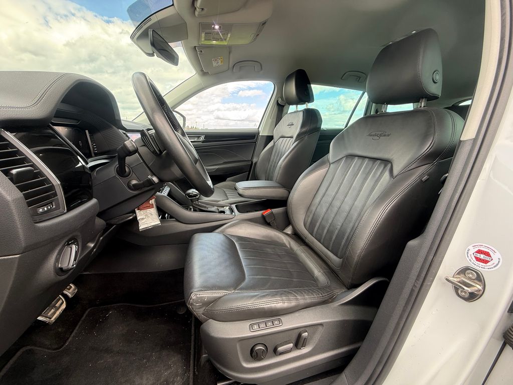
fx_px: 207
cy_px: 192
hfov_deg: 102.1
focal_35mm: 14
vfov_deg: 85.7
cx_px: 256
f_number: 2.2
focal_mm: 2.22
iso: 64
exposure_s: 1/99
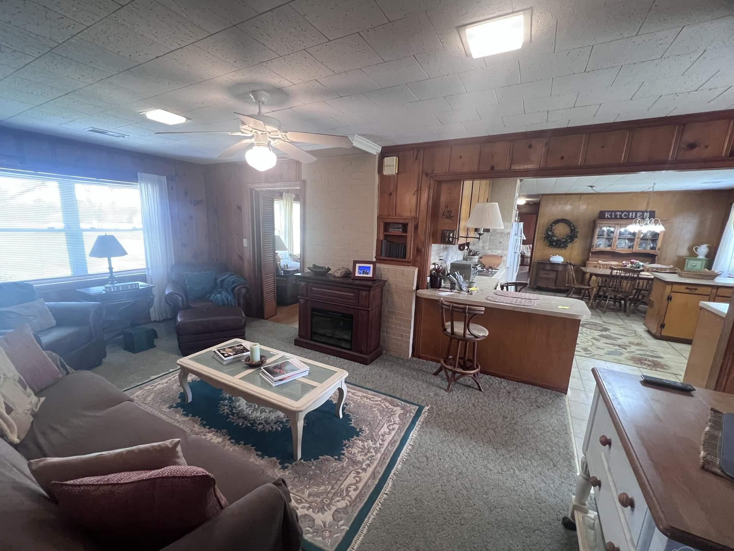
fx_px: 297
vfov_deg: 85.6
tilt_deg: -12.4
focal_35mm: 14
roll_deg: -1.4
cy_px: 292
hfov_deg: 101.9
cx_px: 343
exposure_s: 1/60
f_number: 1.8
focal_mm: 1.57
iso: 500
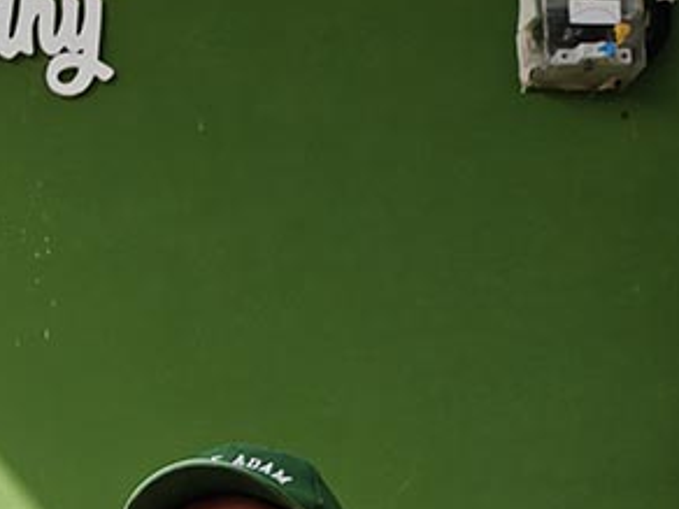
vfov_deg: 14.8
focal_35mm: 96
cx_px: -198
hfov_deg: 19.0
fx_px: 1883
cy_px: 635
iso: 50
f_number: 1.5
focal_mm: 4.94
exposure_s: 1/4059
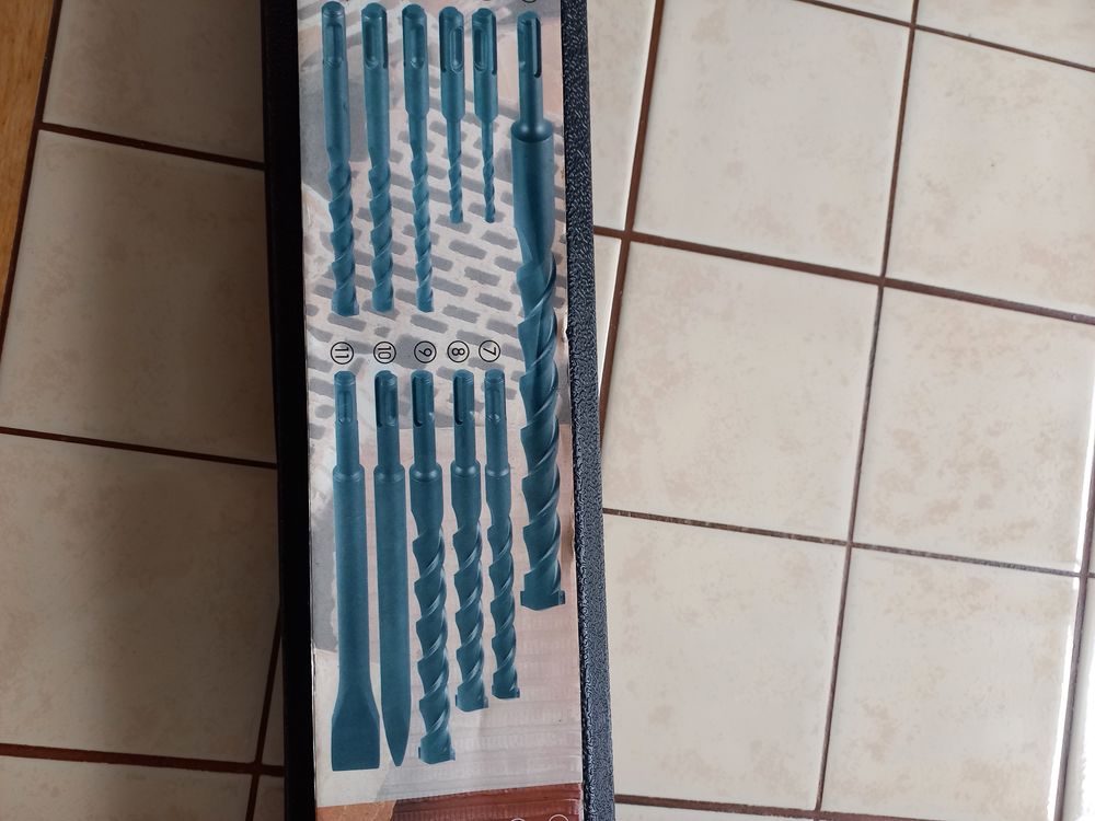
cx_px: 548
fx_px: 791
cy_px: 410
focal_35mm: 25
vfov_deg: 54.9
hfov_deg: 69.4
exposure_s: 1/49
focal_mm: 4.65
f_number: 1.8
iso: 250
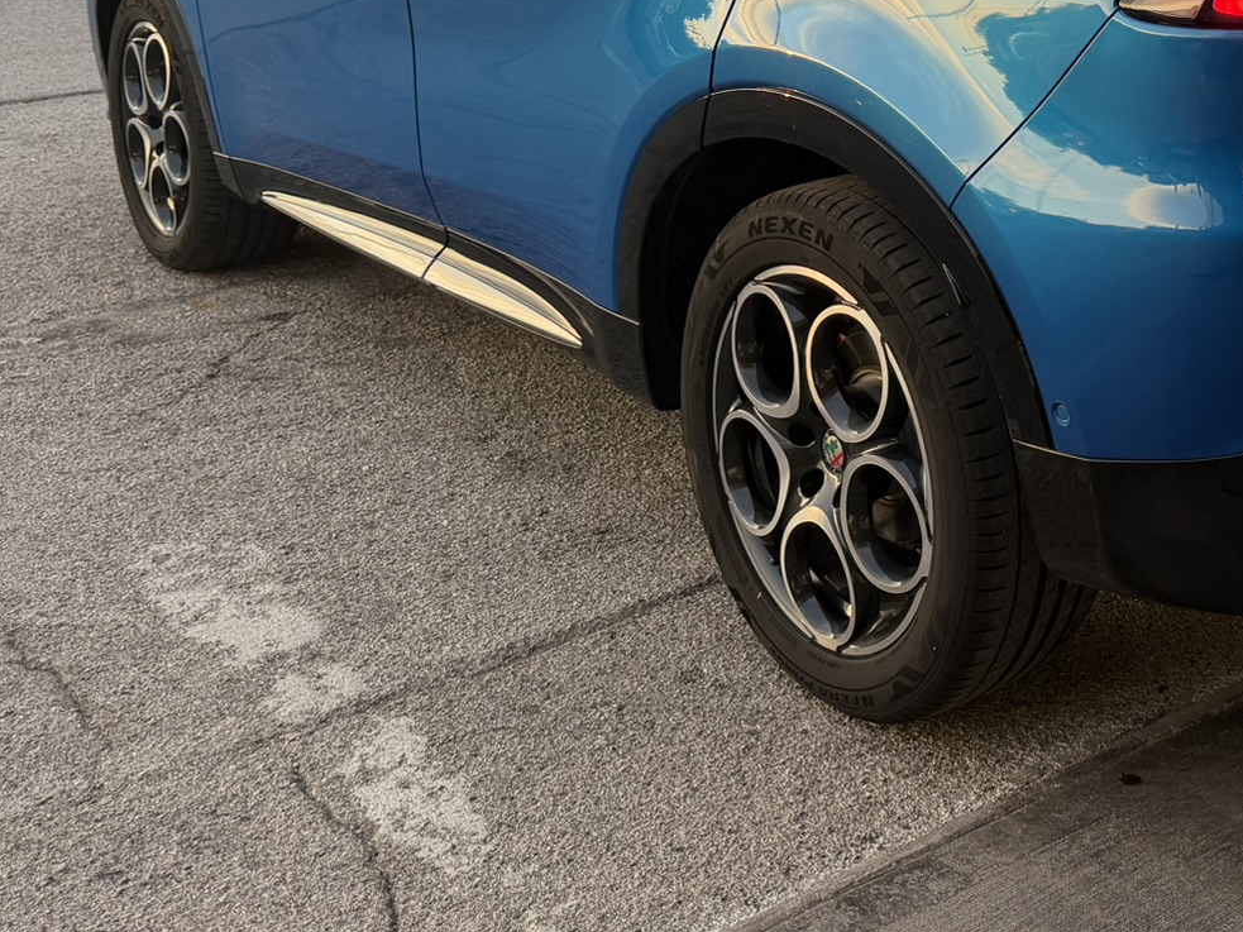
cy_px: 24
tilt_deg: -11.5
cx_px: 1110
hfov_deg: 36.0
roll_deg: -1.7
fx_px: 1795
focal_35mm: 50
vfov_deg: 27.6
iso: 80
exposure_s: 1/176
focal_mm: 6.76
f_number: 1.78
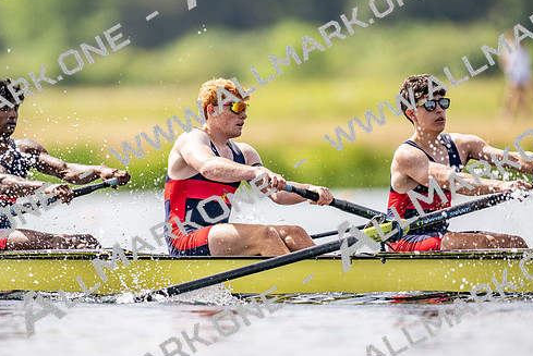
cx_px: 244
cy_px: 169
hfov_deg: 2.9
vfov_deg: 1.9
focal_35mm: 711
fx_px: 10536
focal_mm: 600
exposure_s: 1/2500
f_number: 4
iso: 250
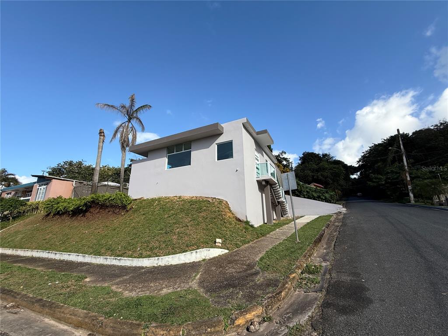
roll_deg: +1.1
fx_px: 181
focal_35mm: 14
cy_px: 168
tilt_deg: +16.6
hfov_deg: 102.1
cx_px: 224
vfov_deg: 85.7
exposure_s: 1/1745
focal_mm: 2.22
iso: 50
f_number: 2.2
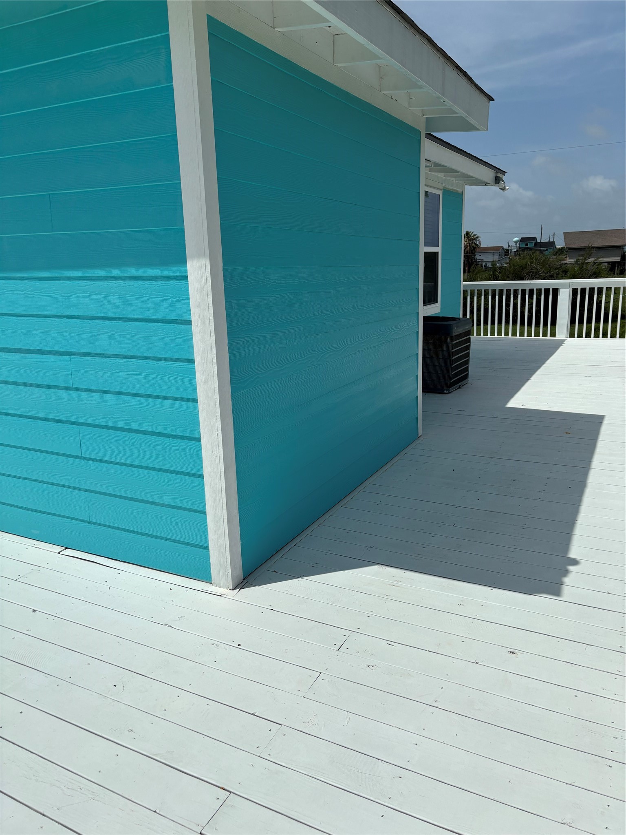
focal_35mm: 26
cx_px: 313
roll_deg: +0.5
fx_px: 627
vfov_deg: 67.3
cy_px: 418
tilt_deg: -14.2
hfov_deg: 53.1
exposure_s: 1/13889
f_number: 1.6
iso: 50
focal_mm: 5.96
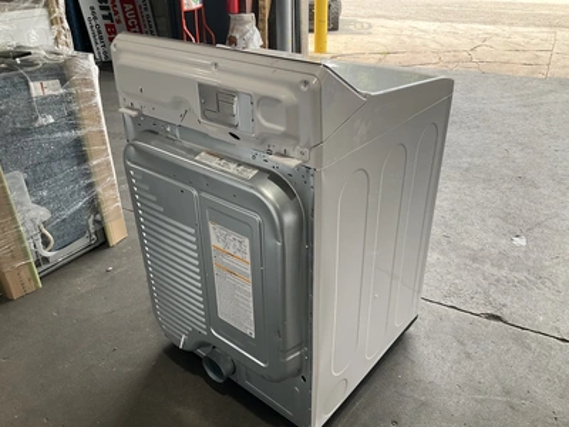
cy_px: 214
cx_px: 284
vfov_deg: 48.2
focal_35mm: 29
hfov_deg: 61.7
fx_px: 477
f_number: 1.8
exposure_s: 1/122
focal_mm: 3
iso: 25
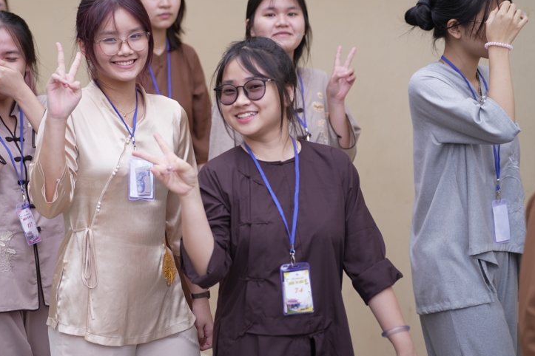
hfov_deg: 17.0
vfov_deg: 11.4
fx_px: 1783
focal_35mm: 120
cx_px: 176
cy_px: 129
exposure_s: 1/800
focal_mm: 89
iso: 160
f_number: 2.8
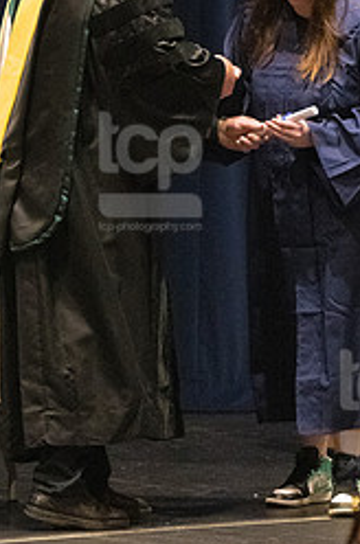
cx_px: 150
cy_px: 171
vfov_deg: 5.1
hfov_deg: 3.3
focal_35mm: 409
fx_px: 6169
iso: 8000
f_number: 4.5
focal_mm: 150
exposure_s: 1/250
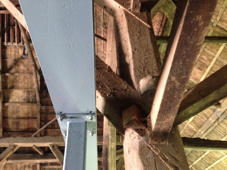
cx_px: 114
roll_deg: +0.1
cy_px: 85
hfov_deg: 55.4
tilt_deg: +35.7
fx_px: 216
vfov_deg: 42.9
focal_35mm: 33
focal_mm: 4.12
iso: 800
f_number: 2.4
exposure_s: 1/15
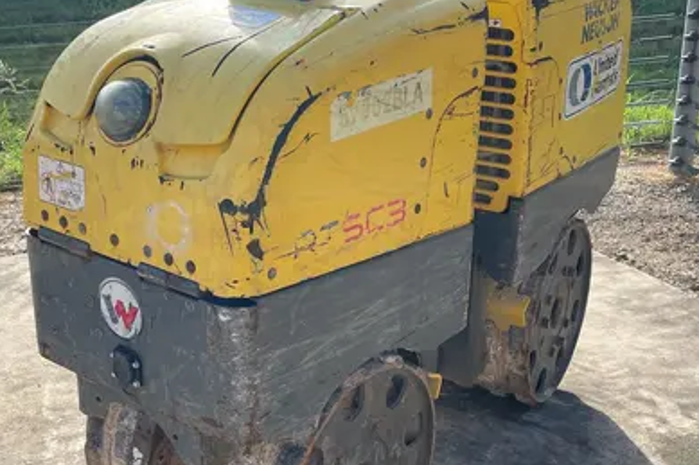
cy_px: 290
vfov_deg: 26.4
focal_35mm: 51
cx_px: 320
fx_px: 990
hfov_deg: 38.9
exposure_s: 1/1195
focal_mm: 4.2
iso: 32
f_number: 1.6
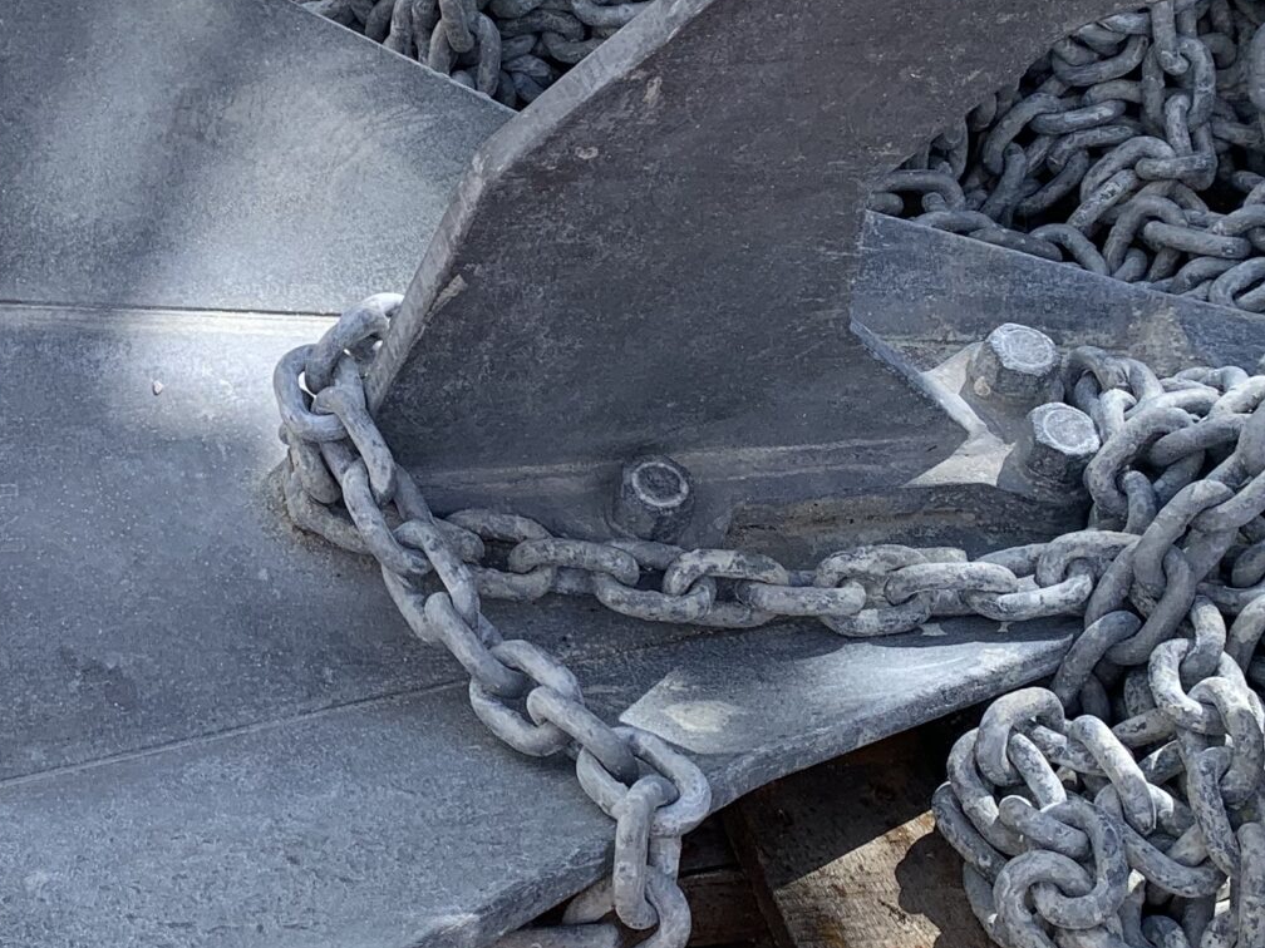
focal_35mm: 66
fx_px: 2412
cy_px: 283
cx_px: 262
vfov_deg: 22.1
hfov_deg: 28.8
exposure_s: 1/1468
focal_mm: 4.25
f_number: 1.8
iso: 25
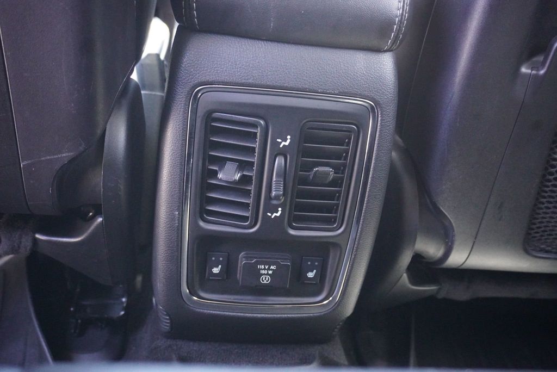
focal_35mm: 34
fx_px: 534
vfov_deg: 38.4
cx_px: 278
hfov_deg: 55.1
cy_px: 186
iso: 6400
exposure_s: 1/100
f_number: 4
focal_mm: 23
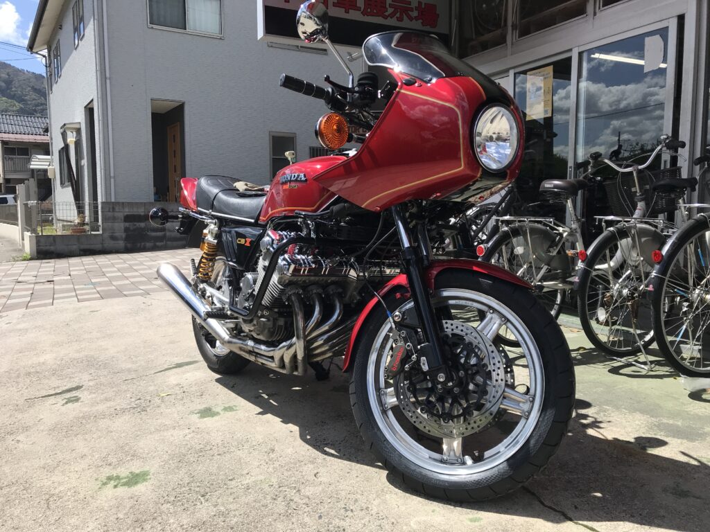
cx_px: 355
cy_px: 266
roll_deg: +0.0
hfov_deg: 63.4
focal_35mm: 28
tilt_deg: -6.3
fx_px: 574
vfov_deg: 49.7
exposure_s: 1/1996
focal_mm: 3.99
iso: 20
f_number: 1.8
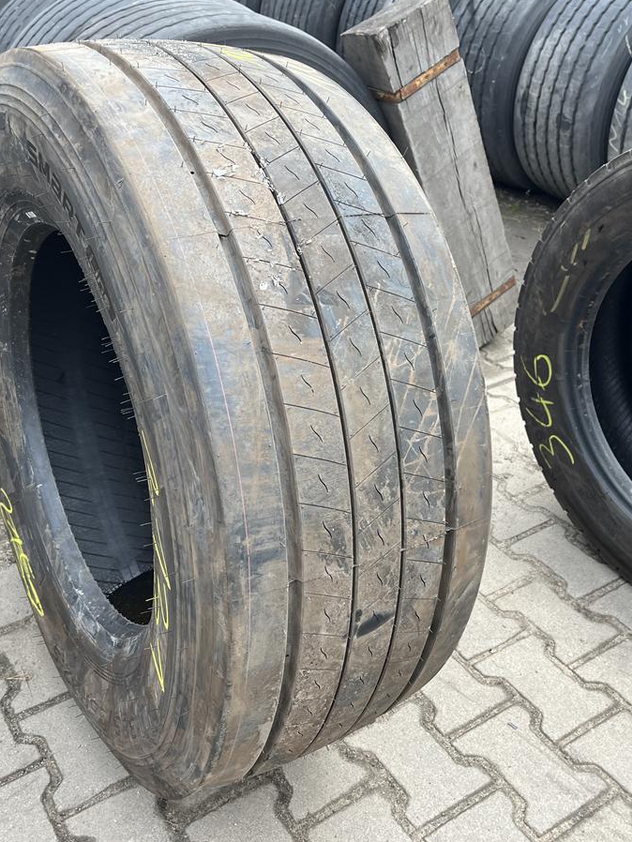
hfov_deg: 40.7
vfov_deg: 52.6
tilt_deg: -29.3
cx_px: 284
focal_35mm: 35
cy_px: 420
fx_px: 852
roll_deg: +1.0
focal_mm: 5.1
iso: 40
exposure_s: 1/231
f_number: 1.6
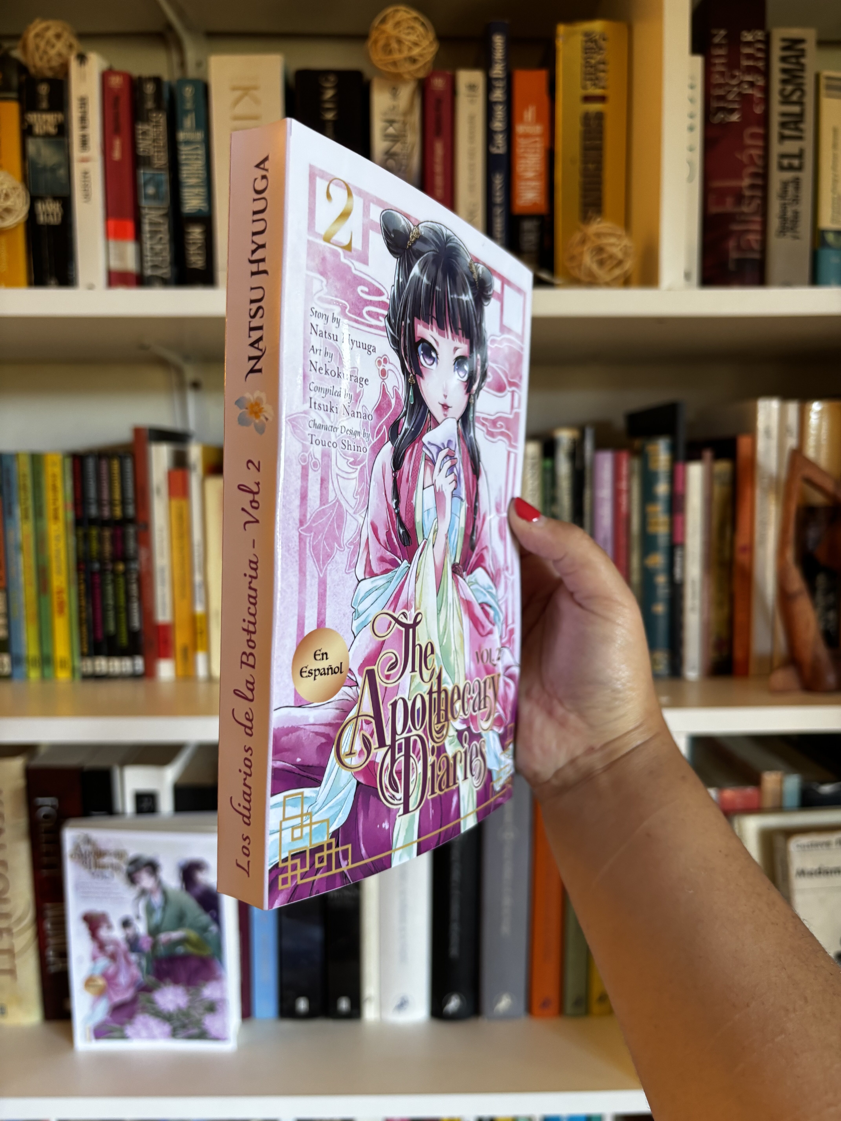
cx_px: 420
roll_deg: +0.5
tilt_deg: -6.7
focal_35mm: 26
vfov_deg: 67.3
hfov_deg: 53.1
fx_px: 842
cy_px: 560
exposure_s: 1/50
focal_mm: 5.96
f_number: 1.6
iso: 125
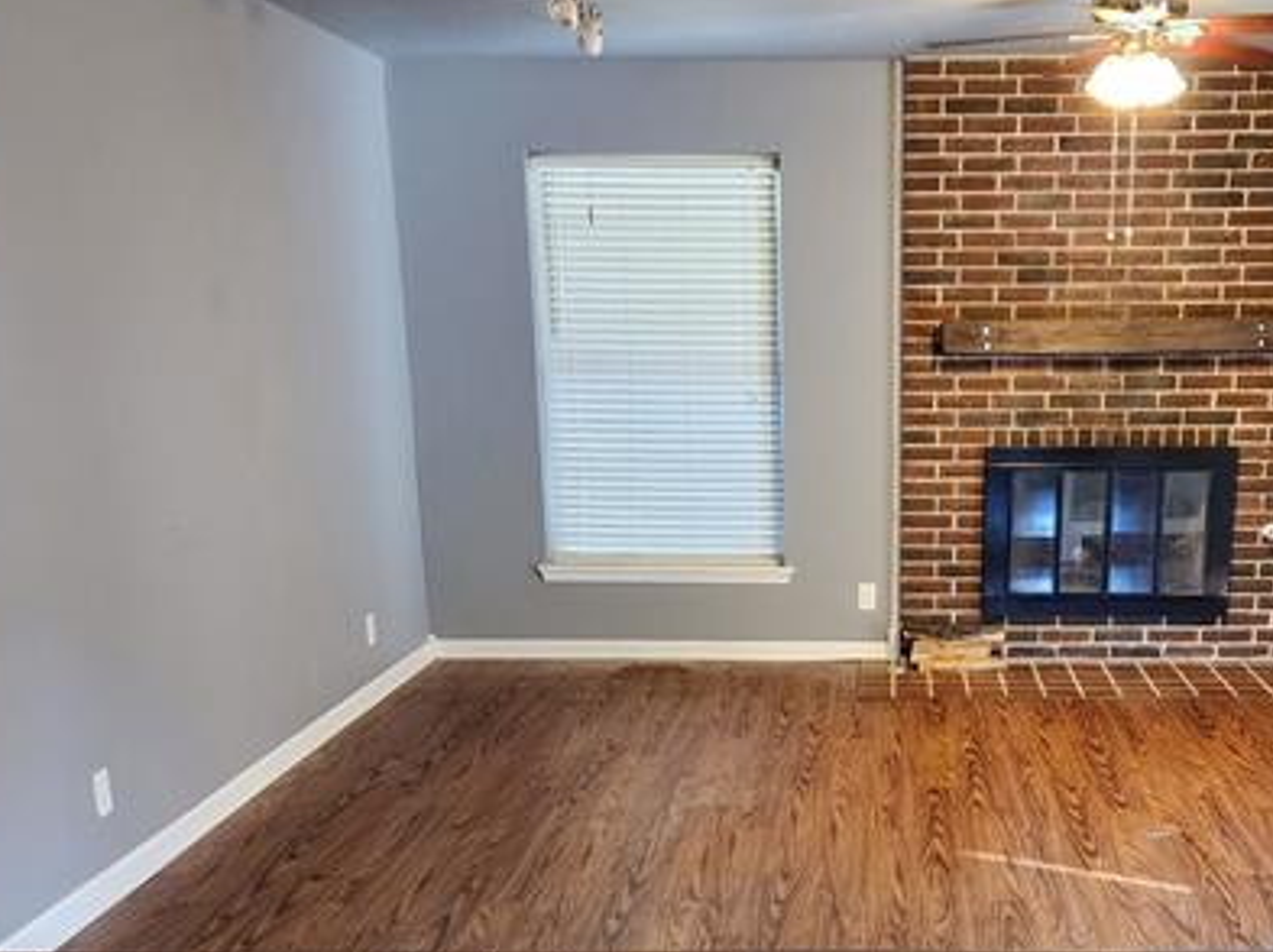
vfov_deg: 31.1
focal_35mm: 45
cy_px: 790
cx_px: 888
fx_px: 1653
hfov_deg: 41.4
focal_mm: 5.4
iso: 1000
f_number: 1.8
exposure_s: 1/120
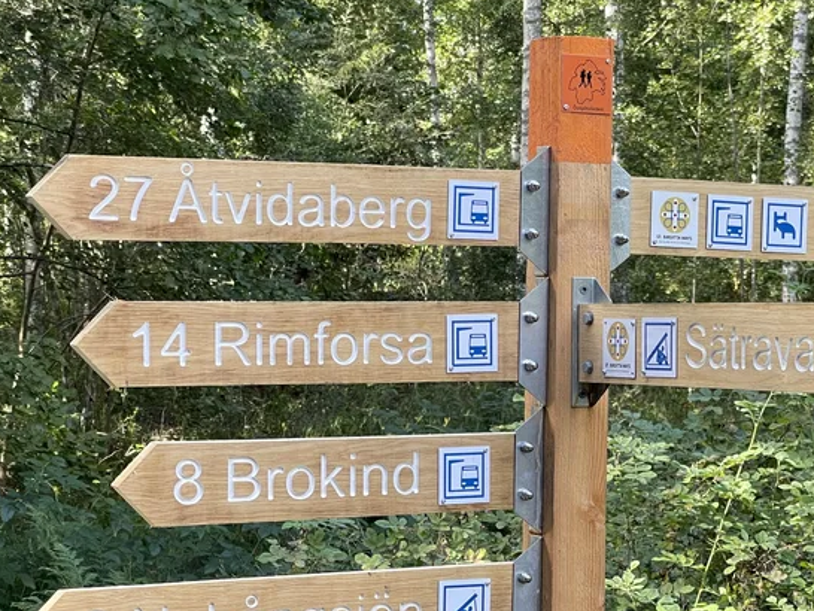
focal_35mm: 100
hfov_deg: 19.6
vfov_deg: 14.8
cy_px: 417
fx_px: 2353
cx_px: 520
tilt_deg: -4.3
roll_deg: -1.5
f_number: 2.2
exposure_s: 1/99
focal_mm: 7.5
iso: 80
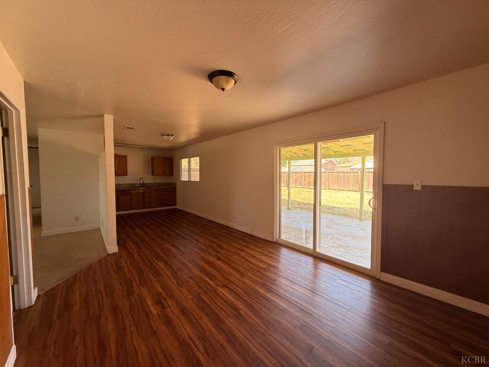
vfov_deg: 85.7
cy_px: 184
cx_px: 244
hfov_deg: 102.1
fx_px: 198
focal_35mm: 14
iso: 64
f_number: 2.2
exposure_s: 1/99
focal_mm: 2.22
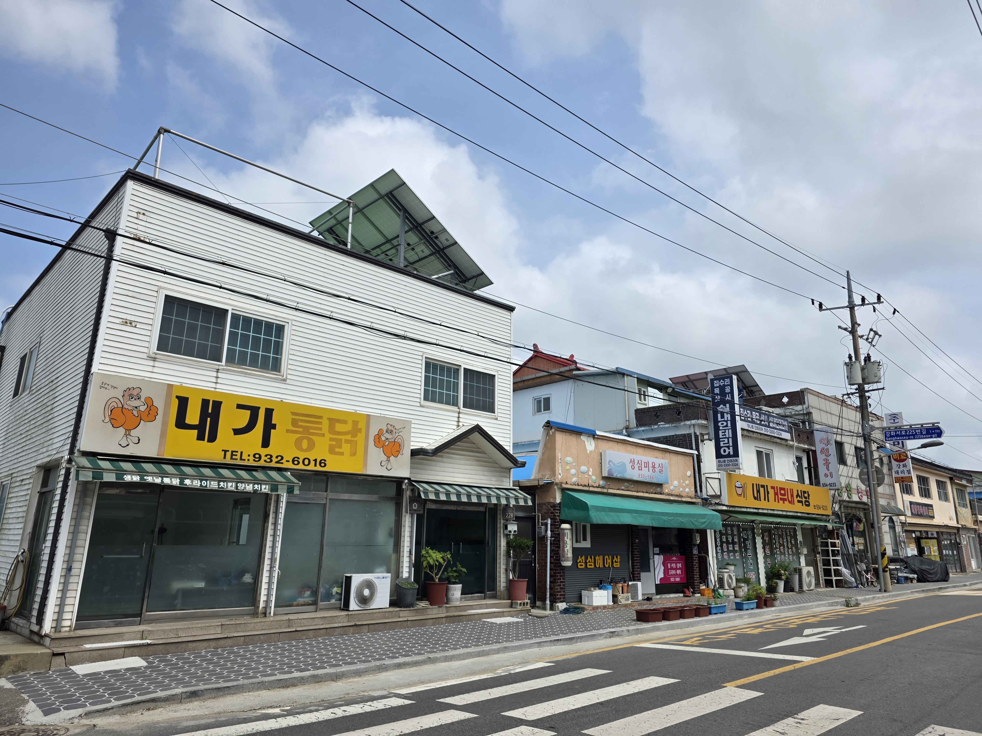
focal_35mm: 23
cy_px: 368
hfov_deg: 73.9
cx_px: 491
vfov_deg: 58.9
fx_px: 652
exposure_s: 1/7944
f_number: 1.7
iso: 50
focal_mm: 6.3
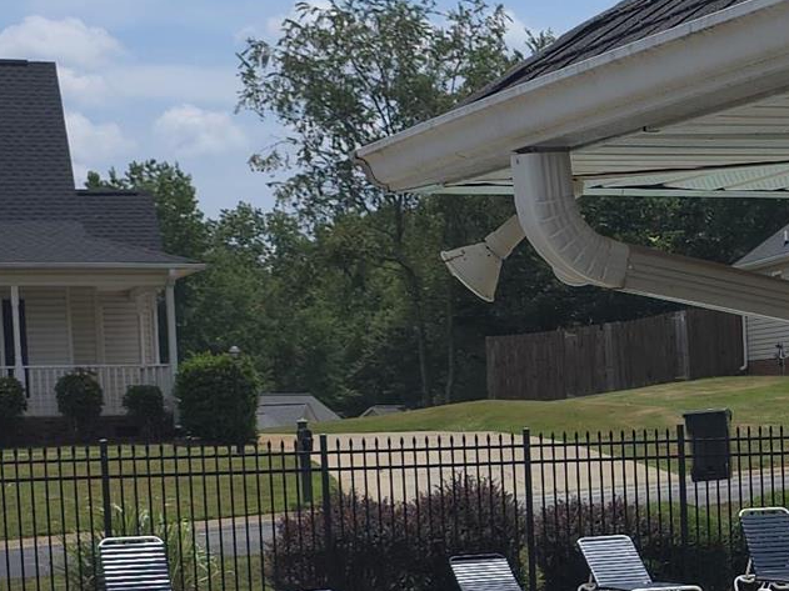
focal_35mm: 112
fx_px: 2552
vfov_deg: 13.1
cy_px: 576
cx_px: 1045
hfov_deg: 16.5
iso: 12
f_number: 1.7
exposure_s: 1/712
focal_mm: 6.3
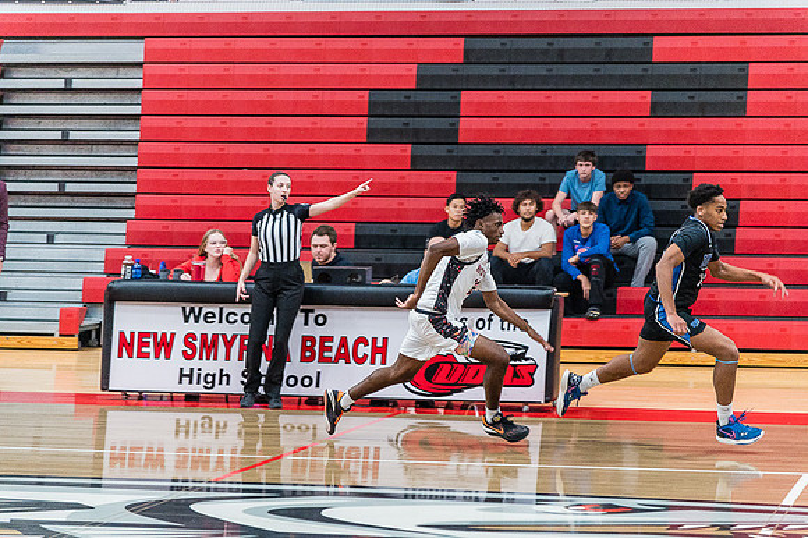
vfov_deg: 11.4
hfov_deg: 17.1
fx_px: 2692
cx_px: 404
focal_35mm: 120
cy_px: 269
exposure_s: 1/320
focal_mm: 120
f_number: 4
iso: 5000
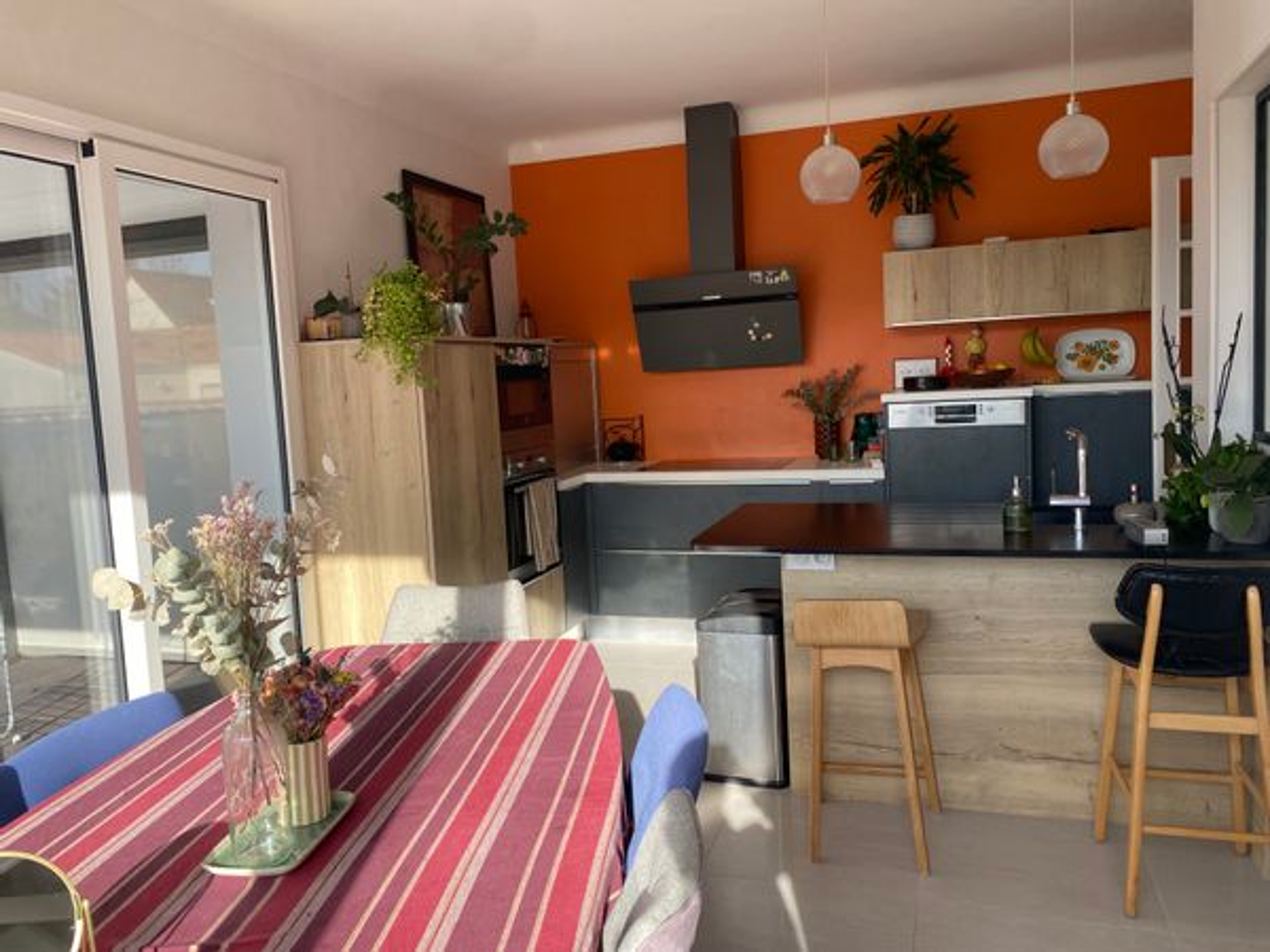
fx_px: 954
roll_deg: +2.5
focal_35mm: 26
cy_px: 476
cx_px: 635
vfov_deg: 53.1
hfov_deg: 67.3
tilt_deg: -6.3
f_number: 1.8
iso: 32
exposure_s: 1/431
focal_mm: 4.25
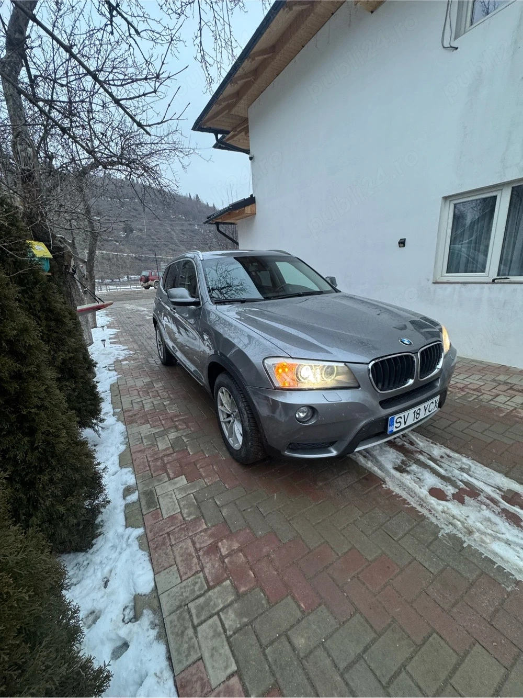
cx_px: 262
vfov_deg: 102.1
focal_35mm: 14
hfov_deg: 85.7
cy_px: 349
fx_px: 282
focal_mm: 2.22
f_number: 2.2
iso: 200
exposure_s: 1/84
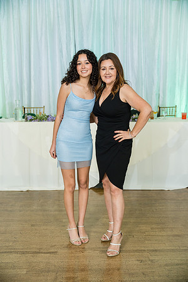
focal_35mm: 41
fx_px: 324
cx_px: 94
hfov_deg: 32.3
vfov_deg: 47.0
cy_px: 141
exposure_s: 1/250
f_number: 2.8
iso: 1600
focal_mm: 41.4
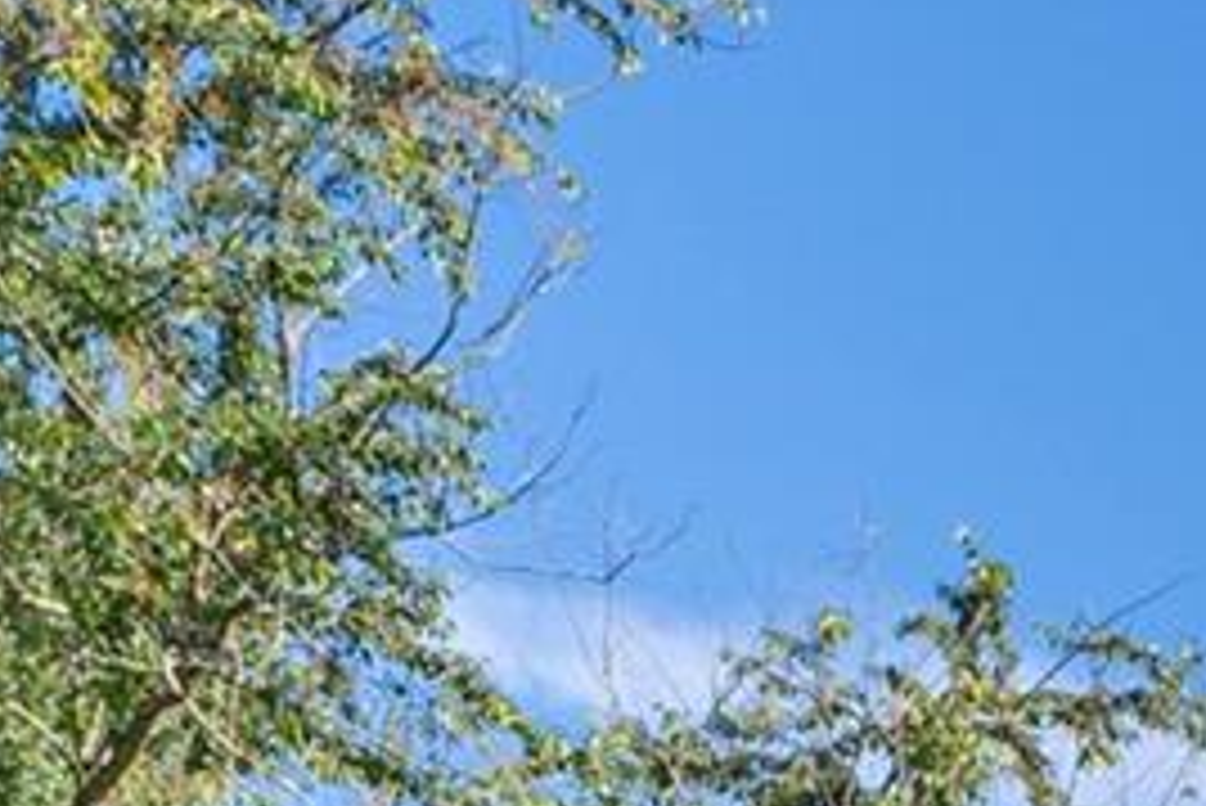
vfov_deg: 8.8
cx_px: 3267
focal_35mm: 107
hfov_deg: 12.4
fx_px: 3586
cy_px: 2832
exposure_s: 1/500
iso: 320
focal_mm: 14
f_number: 8
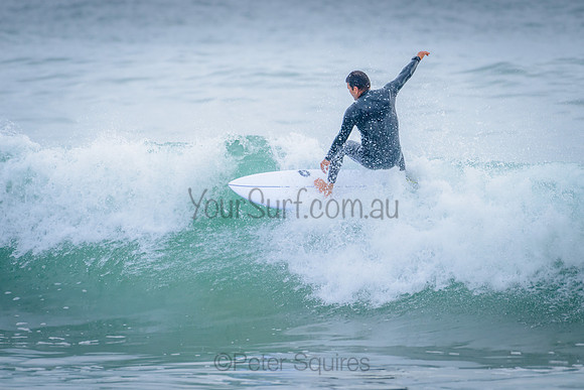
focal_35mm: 613
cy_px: 176
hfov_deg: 3.4
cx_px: 339
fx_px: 9945
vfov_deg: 2.2
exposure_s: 1/2000
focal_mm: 500
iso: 1100
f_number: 5.6
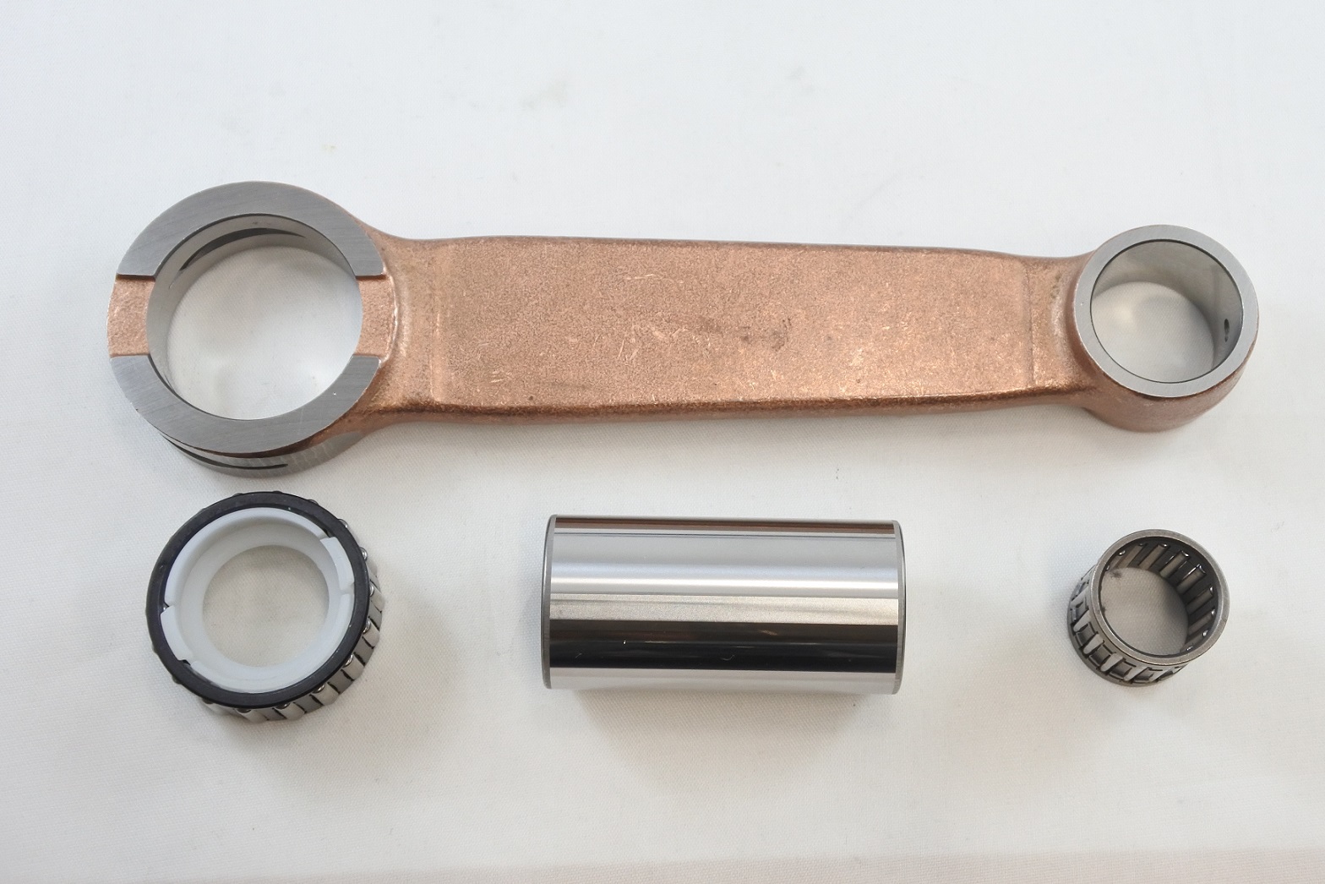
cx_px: 662
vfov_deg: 29.3
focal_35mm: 46
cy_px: 442
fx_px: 1693
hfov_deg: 42.7
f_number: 4.5
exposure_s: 1/125
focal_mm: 17.2
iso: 500
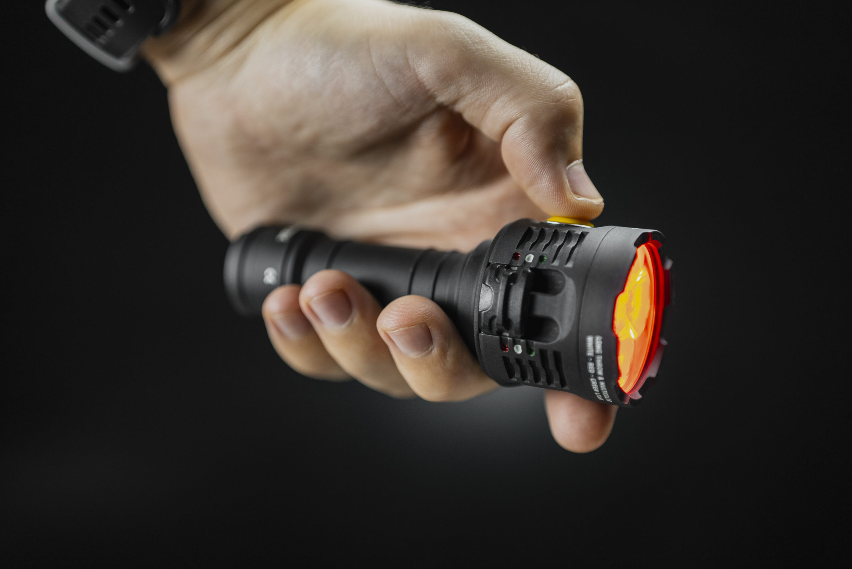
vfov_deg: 27.0
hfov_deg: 39.6
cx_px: 426
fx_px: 1184
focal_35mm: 50
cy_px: 284
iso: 1000
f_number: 2.2
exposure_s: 1/200
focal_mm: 50
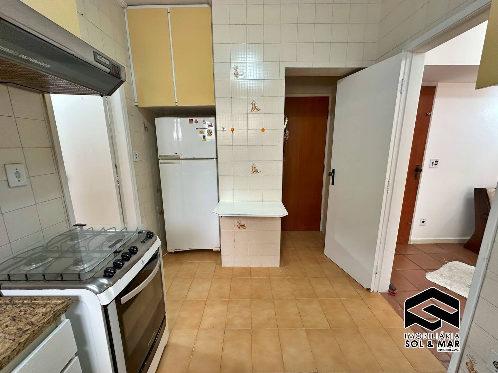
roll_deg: +0.2
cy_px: 186
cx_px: 249
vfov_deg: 85.7
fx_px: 201
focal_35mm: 14
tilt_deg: -11.6
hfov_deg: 102.1
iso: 160
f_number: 2.2
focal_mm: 2.22
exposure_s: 1/60
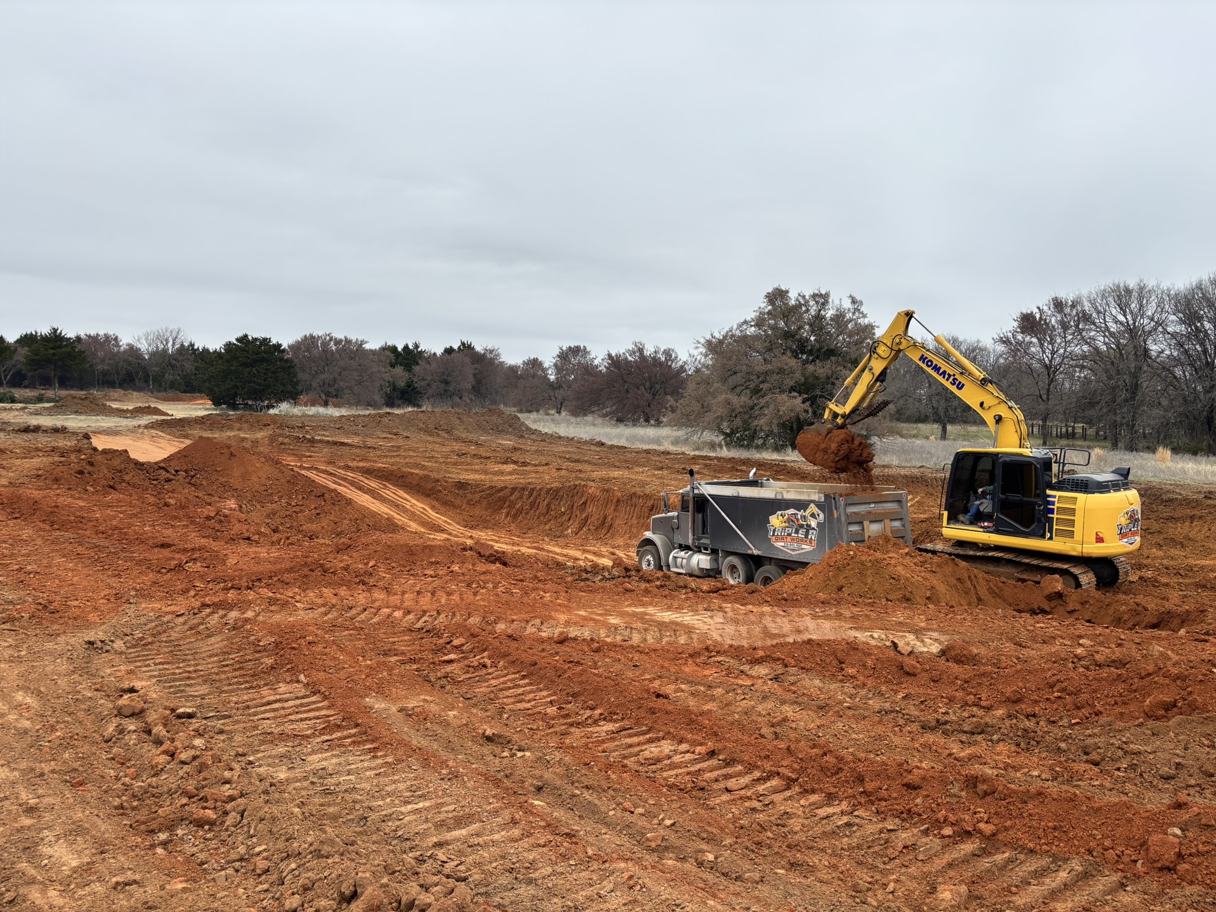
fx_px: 913
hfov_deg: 67.3
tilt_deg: -2.0
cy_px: 456
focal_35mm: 26
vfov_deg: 53.1
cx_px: 608
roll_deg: +0.0
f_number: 1.6
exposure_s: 1/2778
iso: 50
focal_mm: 5.96
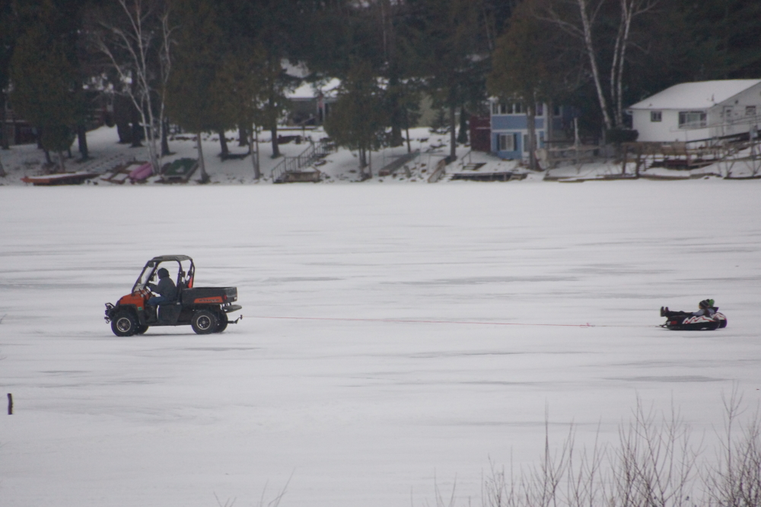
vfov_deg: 3.7
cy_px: 254
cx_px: 380
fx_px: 7924
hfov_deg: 5.5
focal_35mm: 375
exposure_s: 1/160
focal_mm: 250
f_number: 6.3
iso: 1600
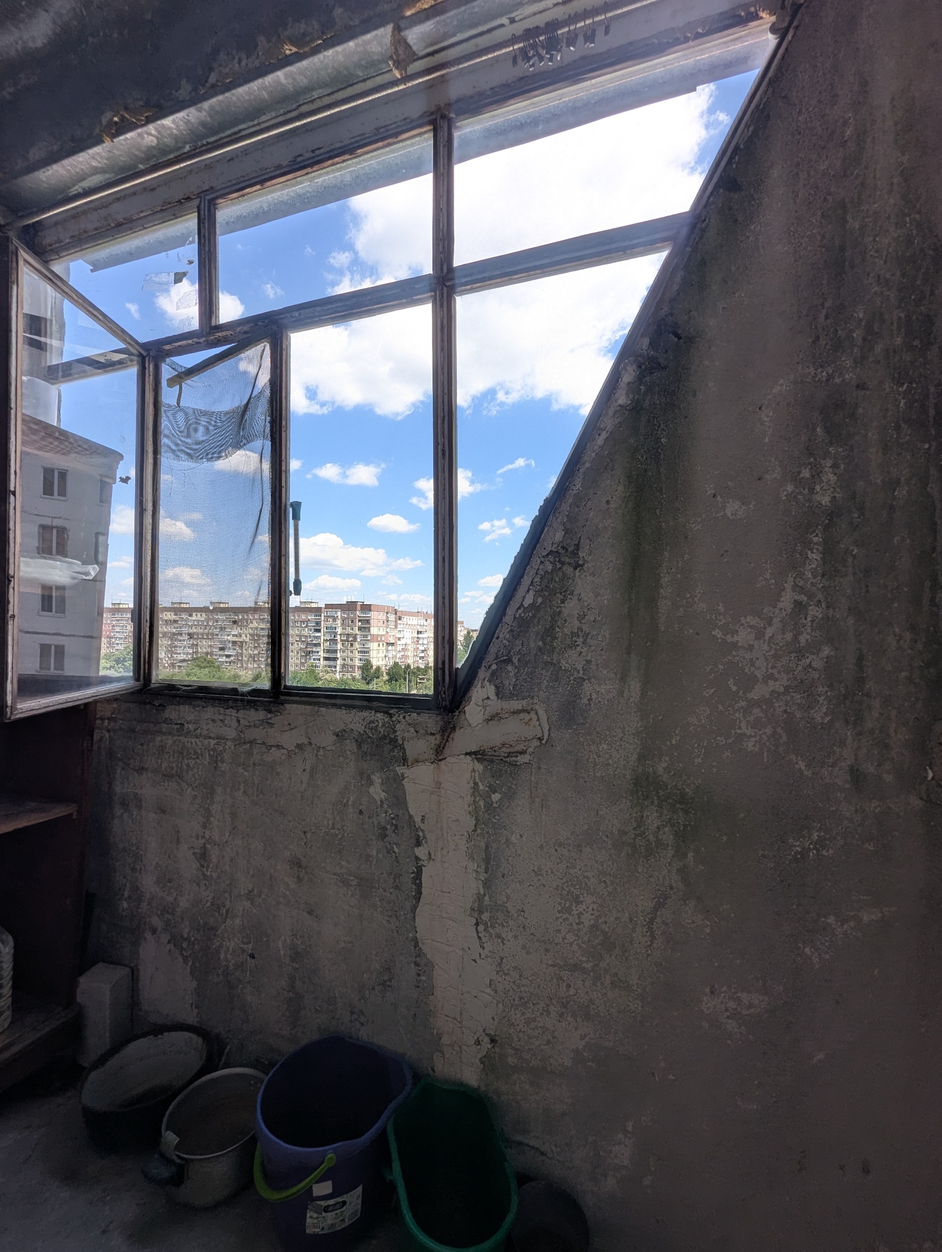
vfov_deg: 106.1
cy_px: 626
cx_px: 471
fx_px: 471
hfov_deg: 90.1
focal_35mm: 13
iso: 41
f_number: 2.2
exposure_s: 1/589
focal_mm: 1.95
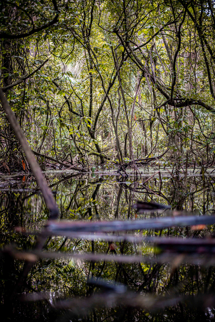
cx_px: 108
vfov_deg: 39.6
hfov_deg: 27.0
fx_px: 447
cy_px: 161
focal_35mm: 50
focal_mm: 50
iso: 1250
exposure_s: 1/400
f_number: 1.8
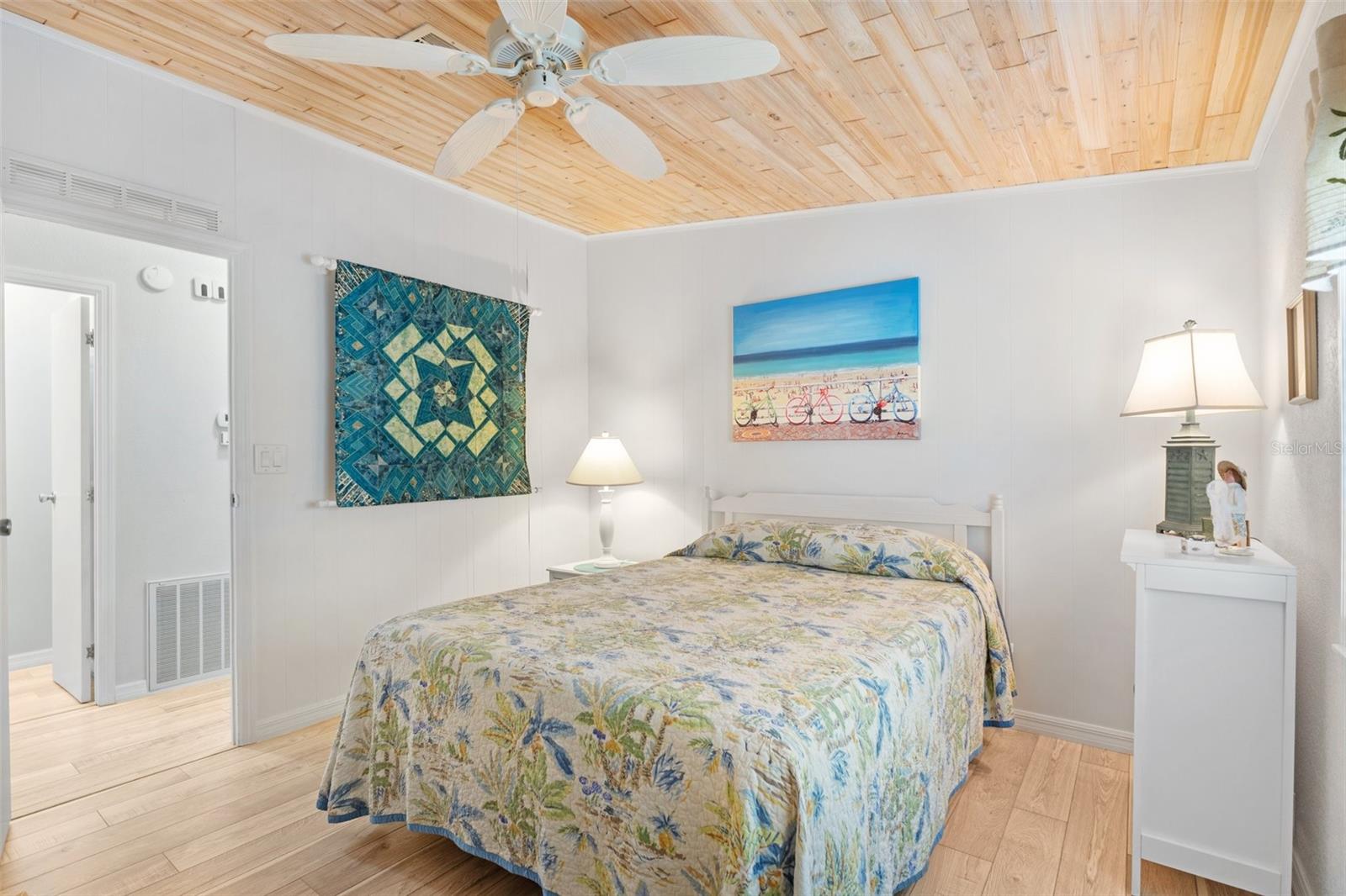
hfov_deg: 94.5
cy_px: 448
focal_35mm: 17
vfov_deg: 71.5
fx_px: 622
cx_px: 673
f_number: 6.3
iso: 100
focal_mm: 11.1
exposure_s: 1.3
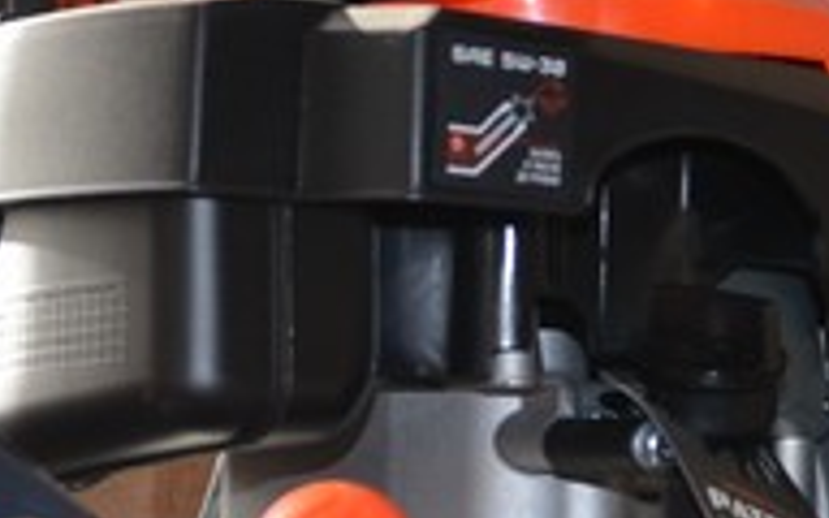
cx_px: 497
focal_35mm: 151
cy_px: 406
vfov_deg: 8.6
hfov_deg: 13.8
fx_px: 3421
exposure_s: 1/250
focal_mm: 21
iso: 200
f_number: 4
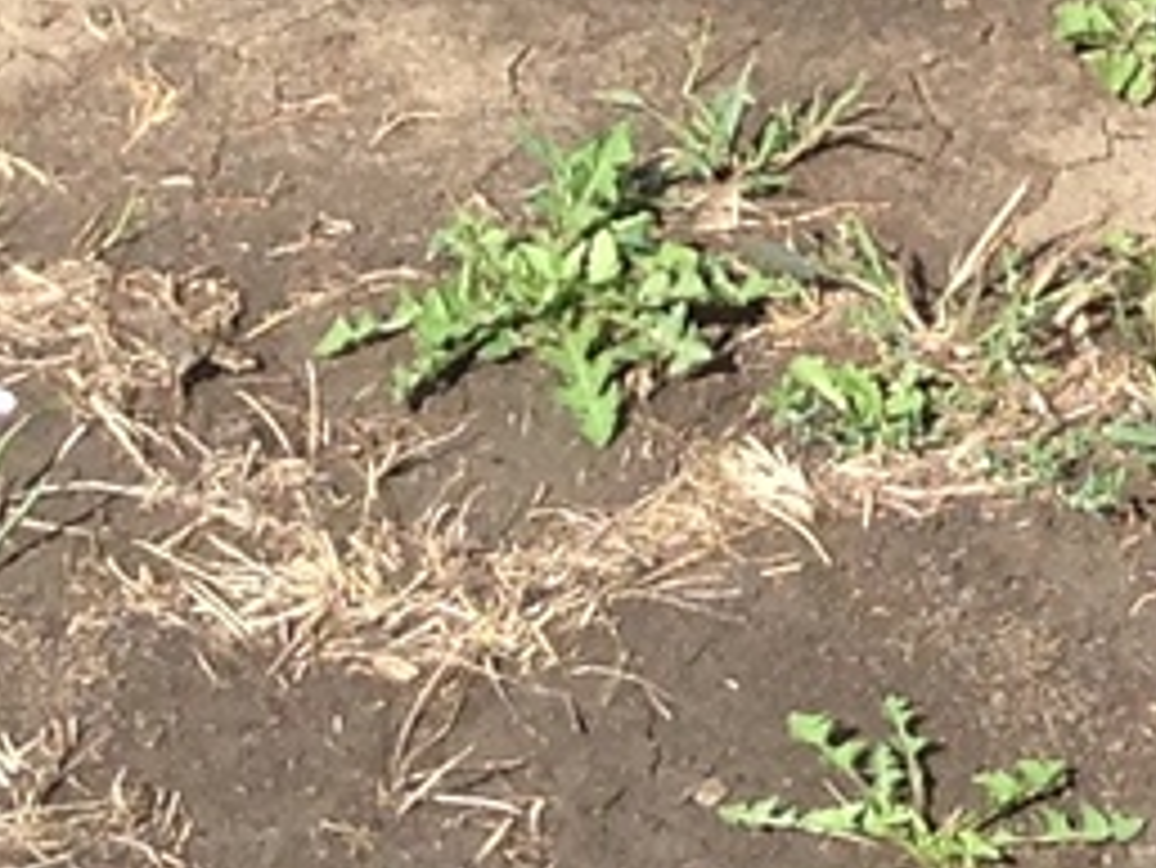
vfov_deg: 5.5
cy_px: -1205
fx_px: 8787
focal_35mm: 263
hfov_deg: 7.3
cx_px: 2141
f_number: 2.4
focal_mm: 4.13
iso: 50
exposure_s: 1/968
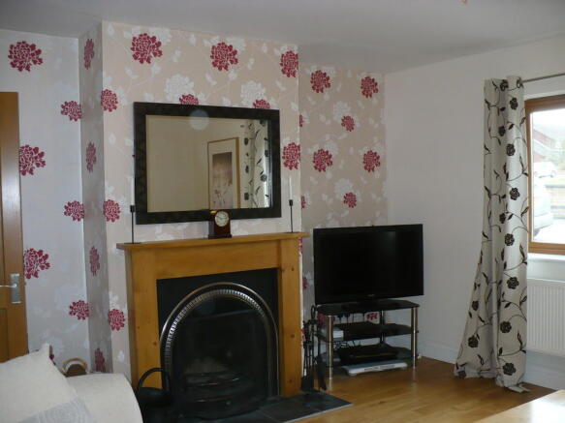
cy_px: 212
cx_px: 282
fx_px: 604
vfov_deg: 38.7
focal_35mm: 37
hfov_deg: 50.1
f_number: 2.8
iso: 200
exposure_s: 1/30
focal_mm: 6.1
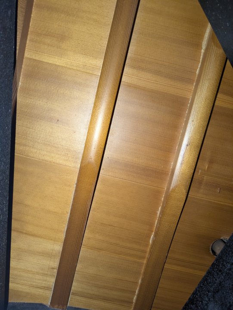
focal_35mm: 25
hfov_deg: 54.9
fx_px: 224
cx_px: 116
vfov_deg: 69.4
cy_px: 155
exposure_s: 1/120
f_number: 1.89
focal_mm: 5.43
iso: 435
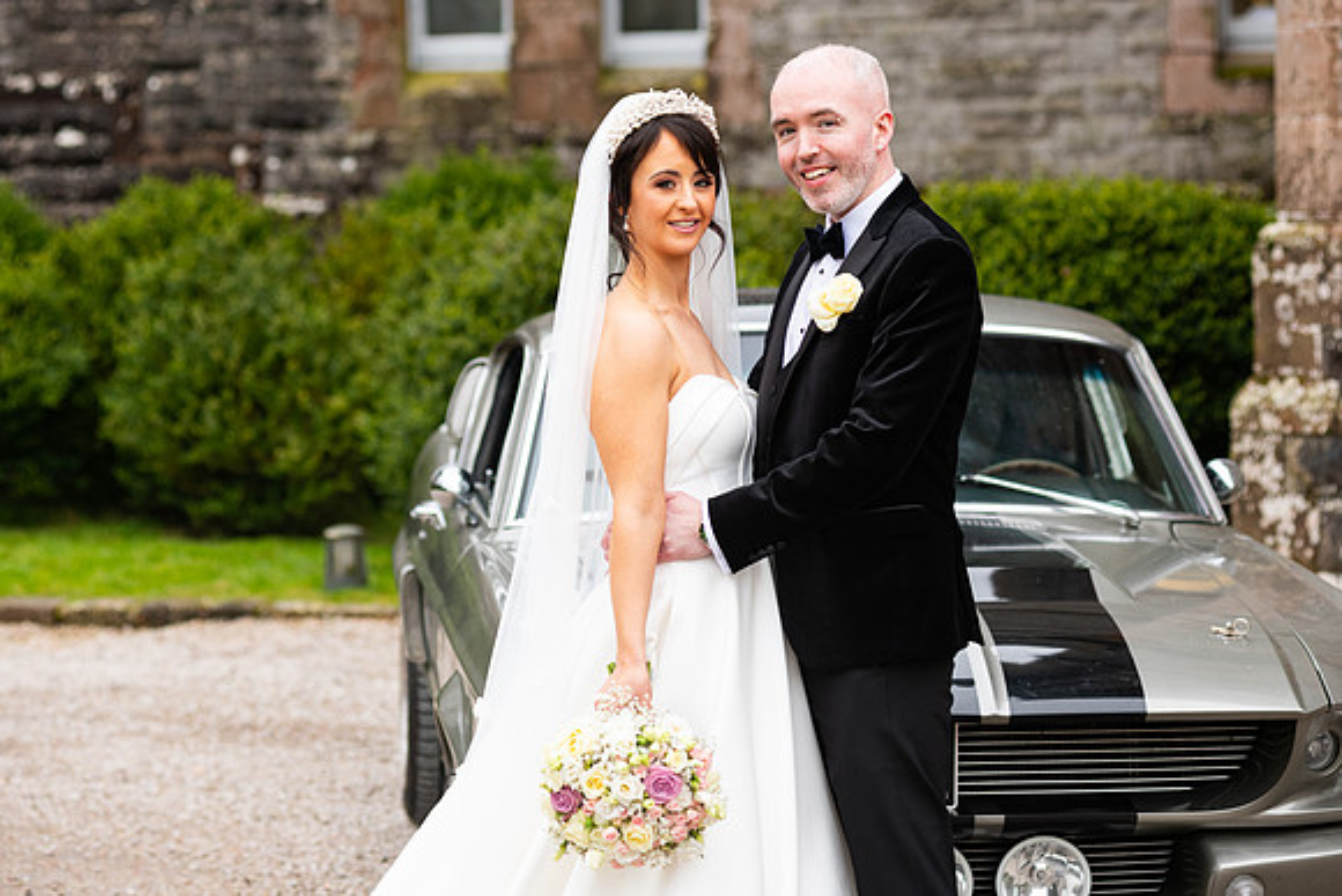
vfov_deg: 11.5
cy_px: 448
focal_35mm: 119
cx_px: 671
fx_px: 4436
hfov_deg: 17.2
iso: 320
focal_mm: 112
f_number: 3.5
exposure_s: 1/160
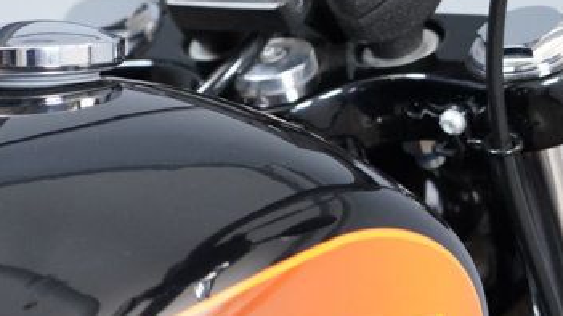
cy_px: 347
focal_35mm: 321
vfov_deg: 3.8
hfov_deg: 6.7
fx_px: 4790
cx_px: -104
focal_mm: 105
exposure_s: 1/125
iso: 2000
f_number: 4
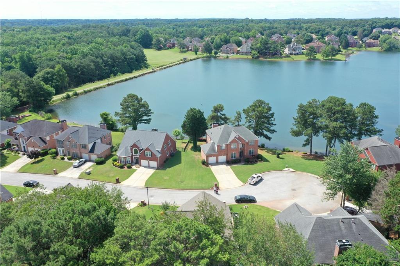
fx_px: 311
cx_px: 200
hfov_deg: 65.5
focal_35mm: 28
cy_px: 133
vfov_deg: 46.4
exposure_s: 1/320
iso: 100
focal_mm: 10.26
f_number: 5
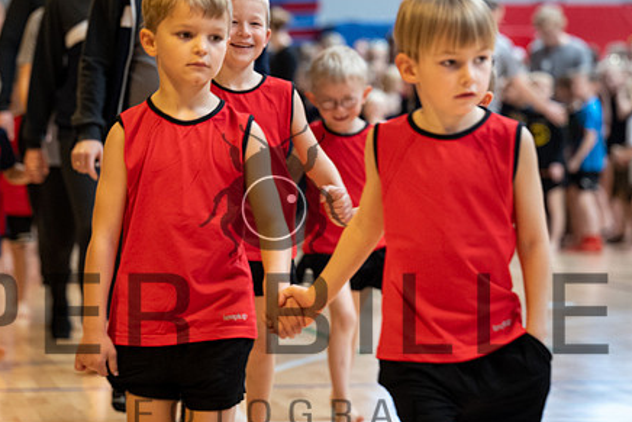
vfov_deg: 7.8
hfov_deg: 11.6
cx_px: 320
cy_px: 127
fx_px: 3108
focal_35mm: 177
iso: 1800
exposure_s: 1/125
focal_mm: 93
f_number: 2.8
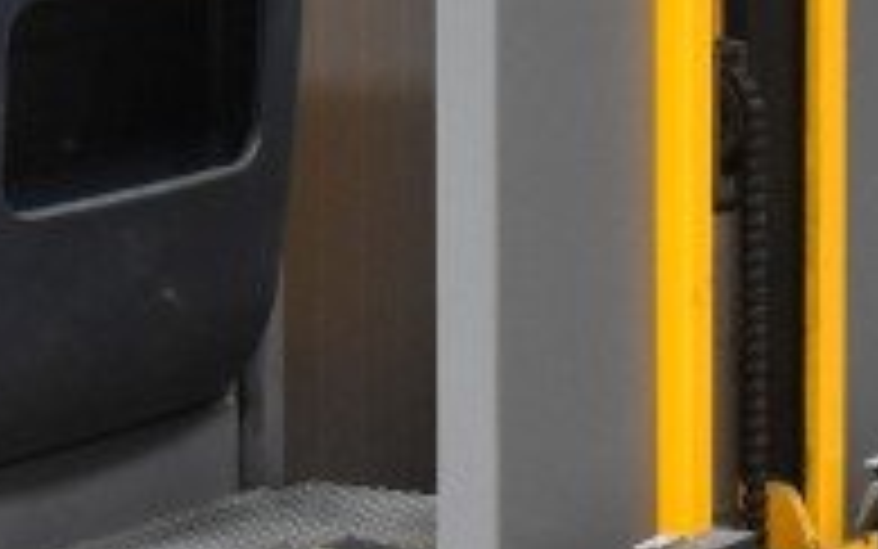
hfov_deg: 8.9
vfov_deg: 5.5
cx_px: 396
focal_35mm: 235
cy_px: -328
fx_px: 5628
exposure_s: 1/30
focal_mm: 25
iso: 1250
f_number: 5.6
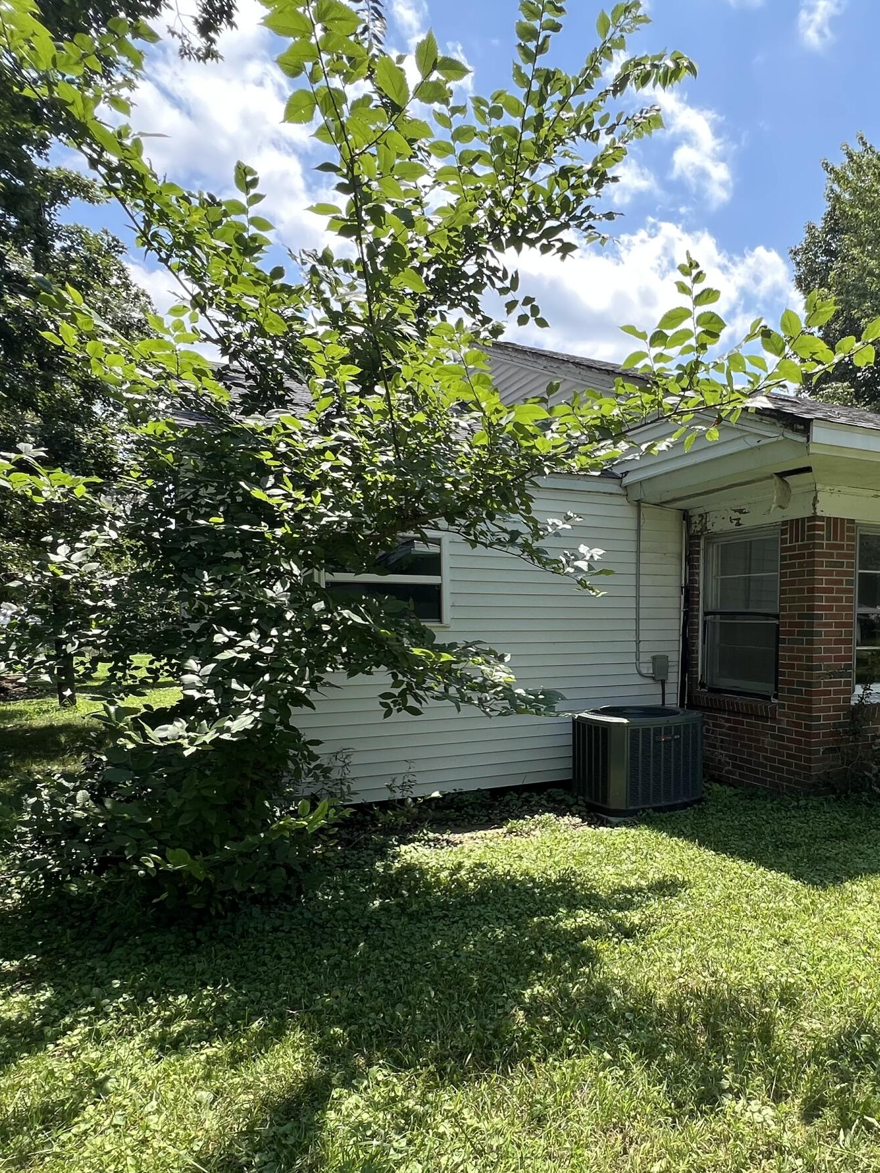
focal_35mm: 22
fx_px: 746
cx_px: 668
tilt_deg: -5.2
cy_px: 688
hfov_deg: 57.7
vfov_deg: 75.7
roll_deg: -0.4
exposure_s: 1/421
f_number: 1.8
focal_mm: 1.57
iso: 32
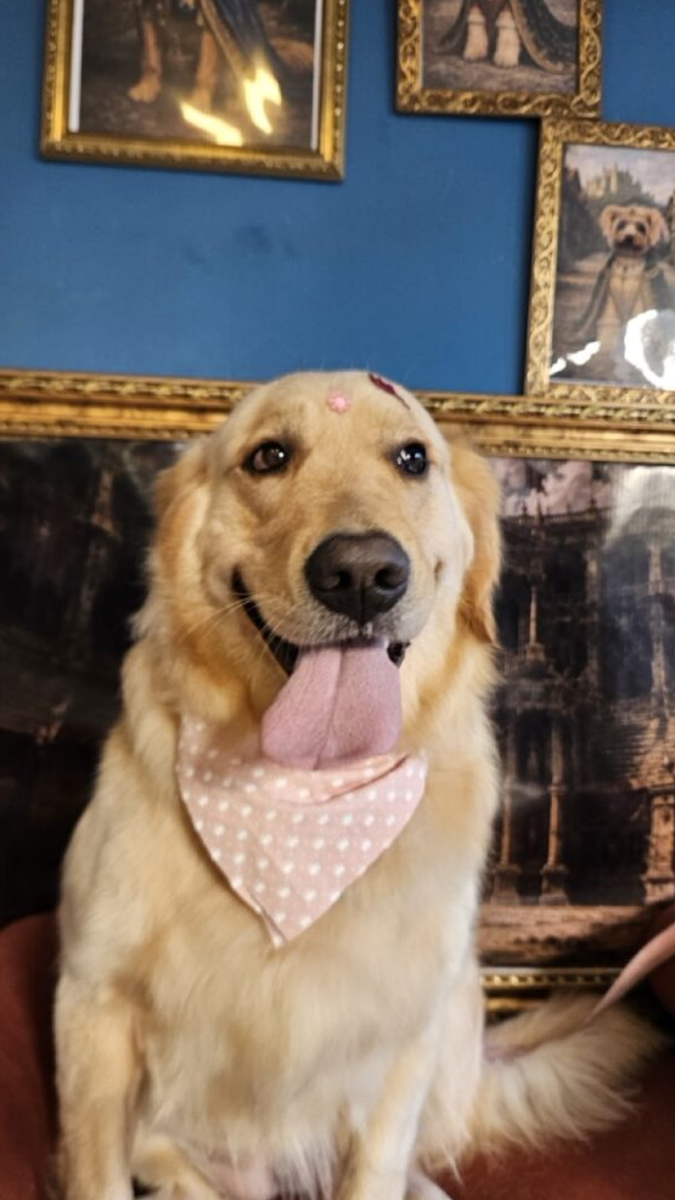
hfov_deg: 44.4
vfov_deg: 71.9
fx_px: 828
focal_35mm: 26
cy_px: 595
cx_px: 358
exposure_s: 1/180
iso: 160
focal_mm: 5.4
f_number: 1.8
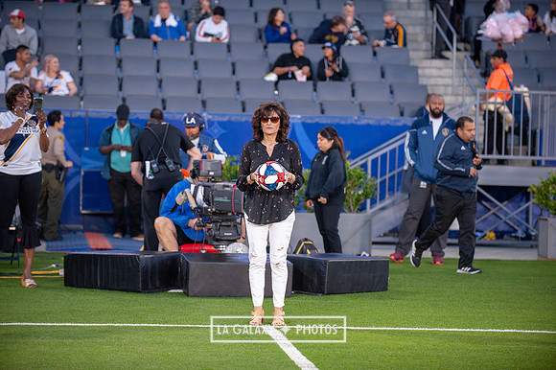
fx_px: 2084
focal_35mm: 135
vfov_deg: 10.1
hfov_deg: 15.2
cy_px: 185
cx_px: 278
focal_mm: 135
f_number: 2.8
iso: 1600
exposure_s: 1/500
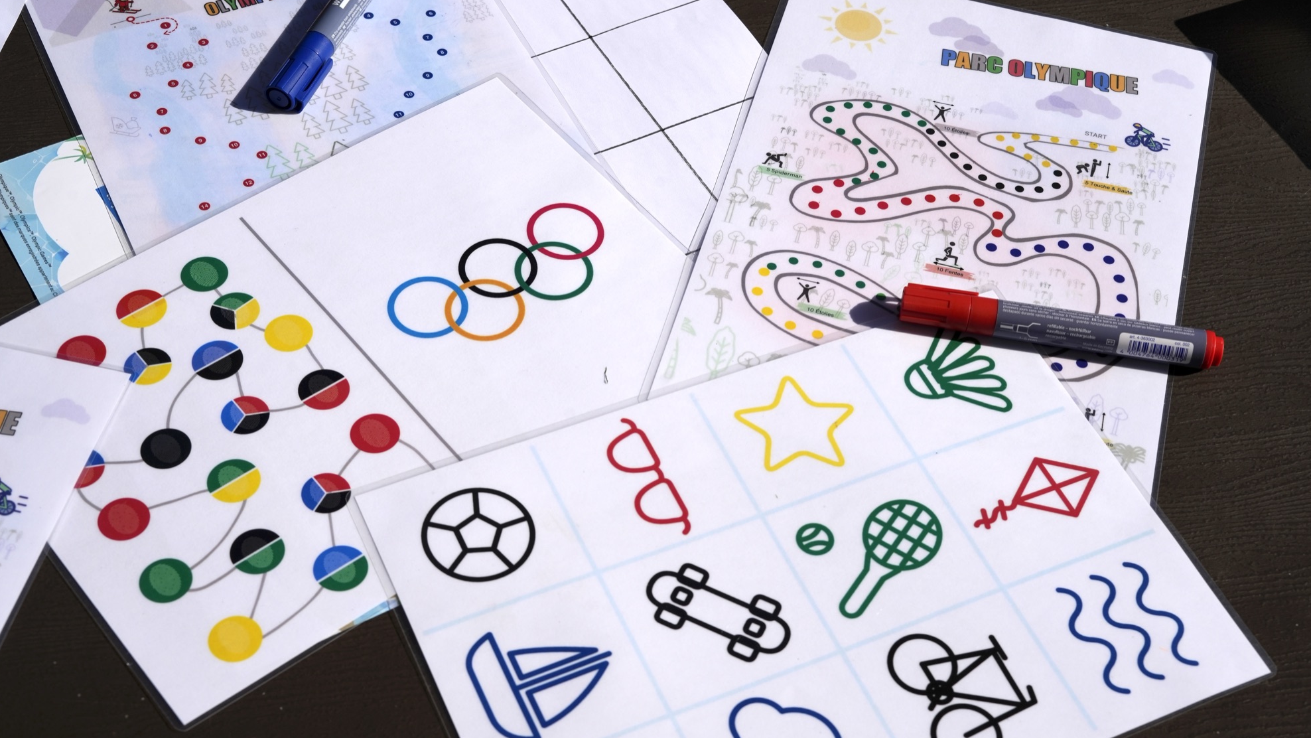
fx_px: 1843
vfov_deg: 22.6
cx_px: 655
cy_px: 360
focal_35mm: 53
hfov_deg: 39.2
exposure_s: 1/1600
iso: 250
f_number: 9
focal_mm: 50
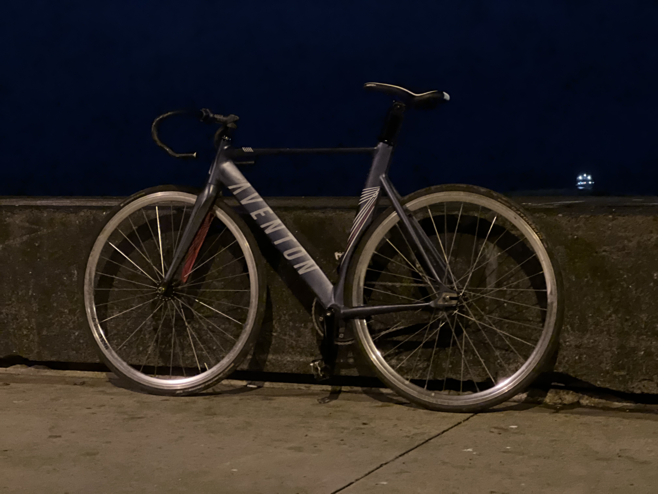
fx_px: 1464
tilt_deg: -2.5
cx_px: 329
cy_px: 247
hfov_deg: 25.3
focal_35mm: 77
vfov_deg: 19.1
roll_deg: -0.2
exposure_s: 1/15
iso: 2000
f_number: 2.8
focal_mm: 9
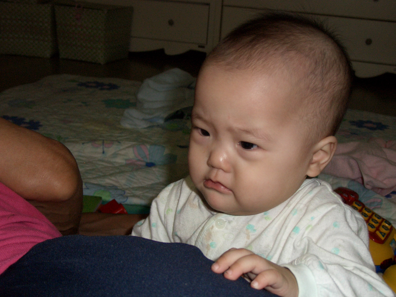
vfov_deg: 33.6
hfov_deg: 43.9
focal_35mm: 43
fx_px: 492
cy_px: 148
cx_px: 198
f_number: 3
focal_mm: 9.2
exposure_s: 1/60
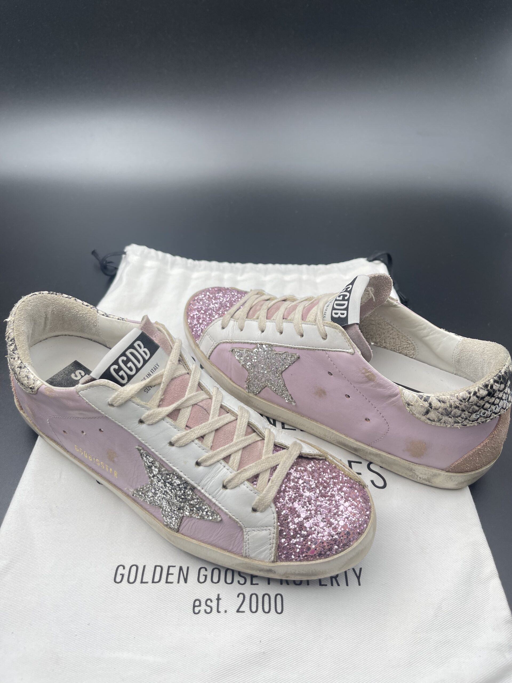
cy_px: 342
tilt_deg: -44.4
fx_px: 513
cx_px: 256
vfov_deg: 67.3
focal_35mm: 26
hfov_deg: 53.1
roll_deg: -2.3
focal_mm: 5.1
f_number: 1.6
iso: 32
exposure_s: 1/224
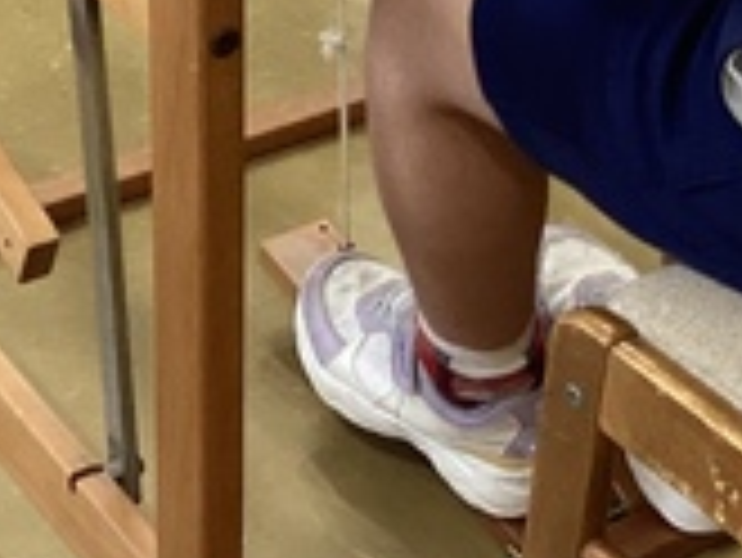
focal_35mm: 122
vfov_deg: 11.9
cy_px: -79
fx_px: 2617
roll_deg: -6.2
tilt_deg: -28.5
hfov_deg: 15.9
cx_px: 663
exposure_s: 1/50
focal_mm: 3.3
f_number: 2.4
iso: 100
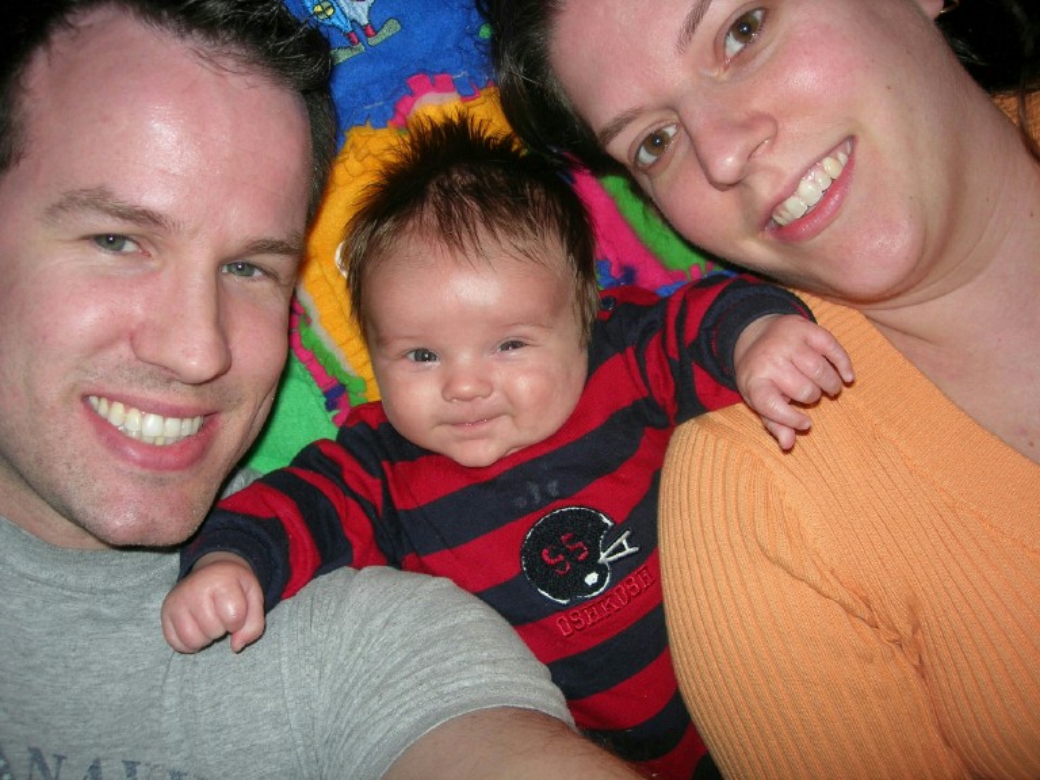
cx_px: 520
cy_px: 390
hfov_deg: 49.0
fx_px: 1142
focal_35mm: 38
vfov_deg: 37.7
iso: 64
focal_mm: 7.8
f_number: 2.8
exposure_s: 1/60.1
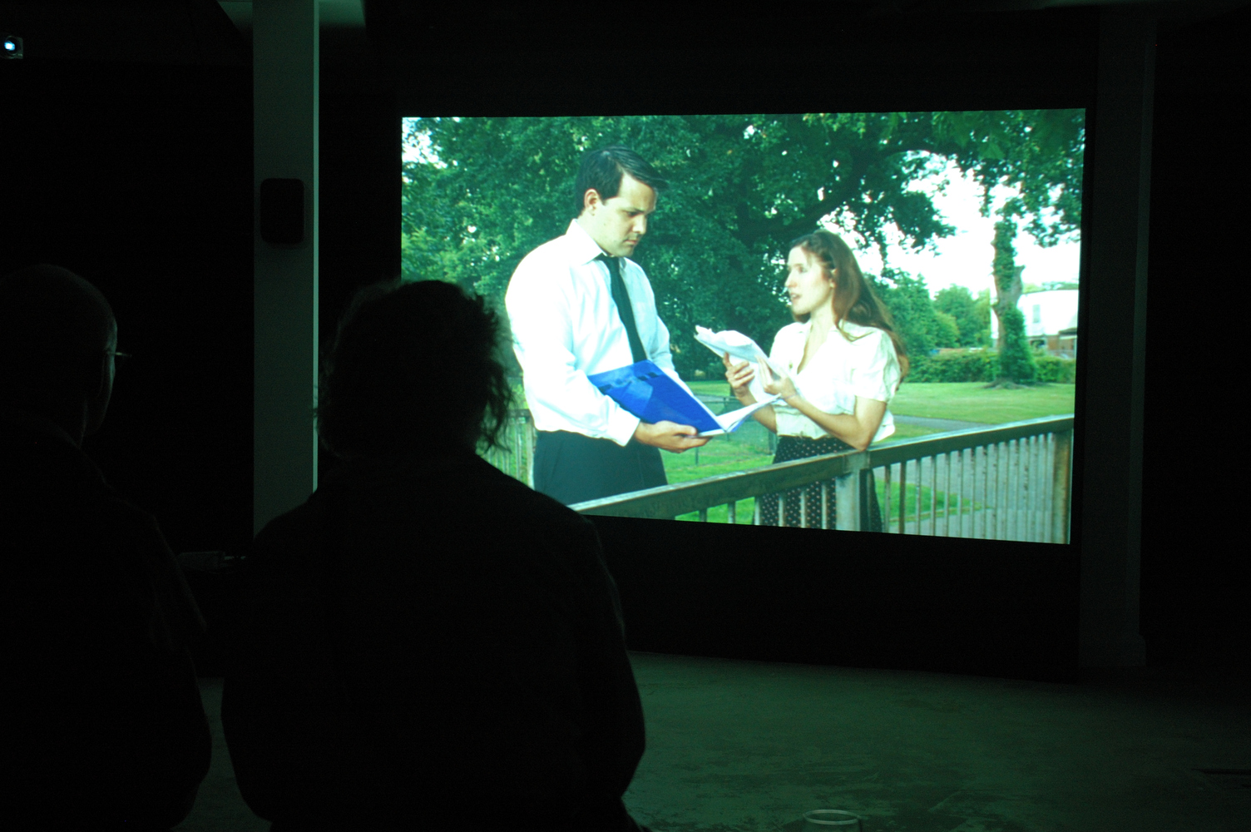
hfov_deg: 35.1
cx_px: 626
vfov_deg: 23.7
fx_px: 1979
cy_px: 416
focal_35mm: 57
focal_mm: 38
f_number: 4.2
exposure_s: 1/4
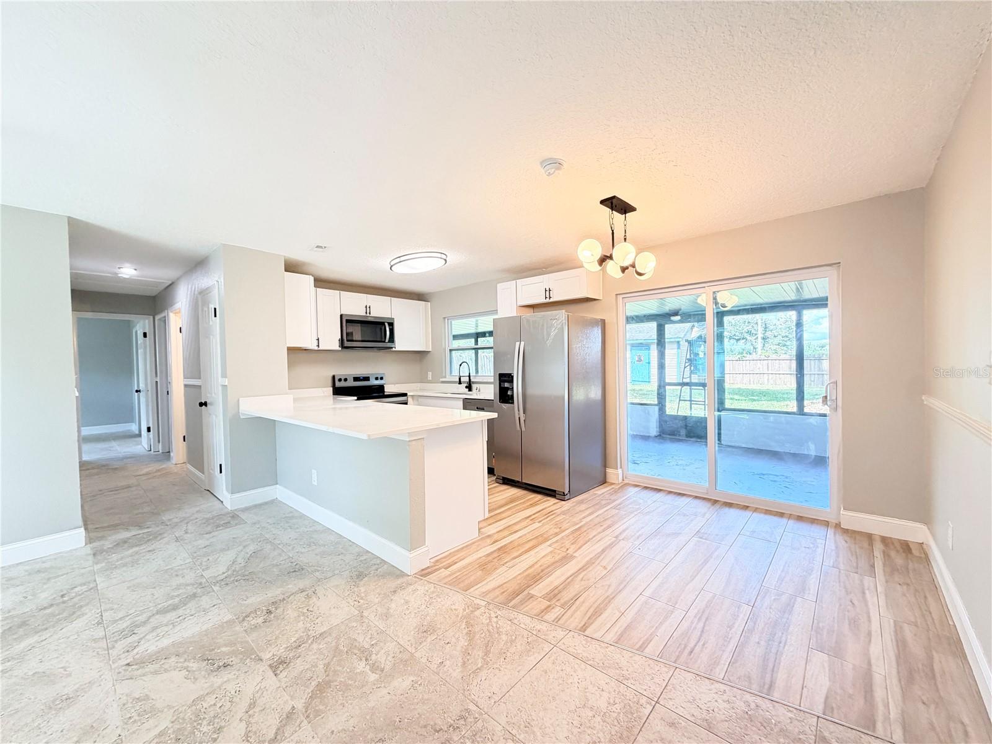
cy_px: 372
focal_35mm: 14
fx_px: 401
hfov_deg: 102.1
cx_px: 496
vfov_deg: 85.7
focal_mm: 2.22
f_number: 2.2
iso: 250
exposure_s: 1/60
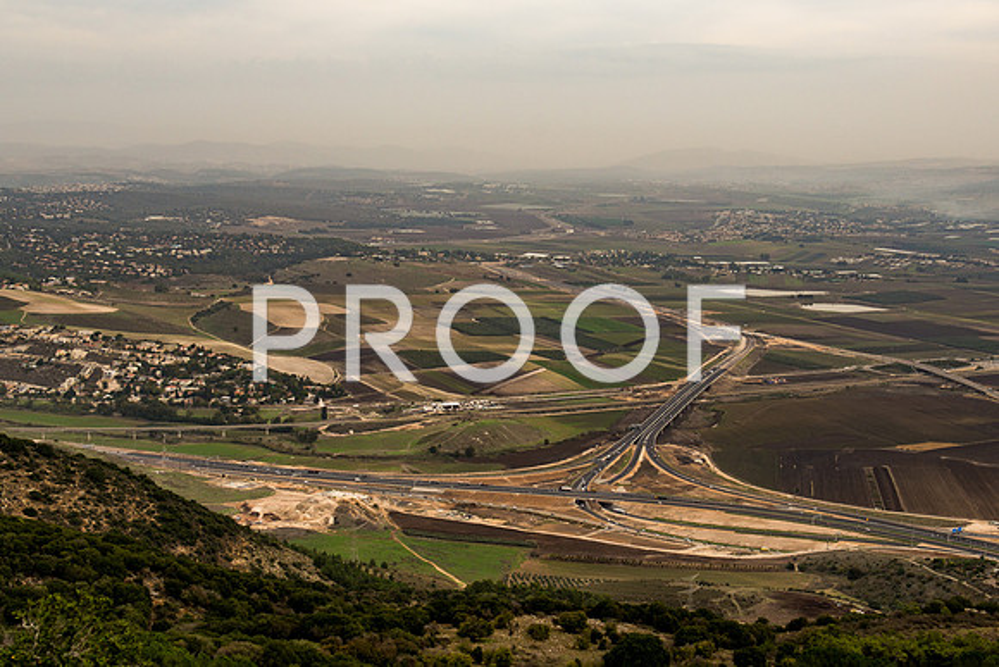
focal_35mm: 57
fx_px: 1574
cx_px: 500
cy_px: 334
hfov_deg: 35.2
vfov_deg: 23.9
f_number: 3.5
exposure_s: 1/640
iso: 100
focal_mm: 38
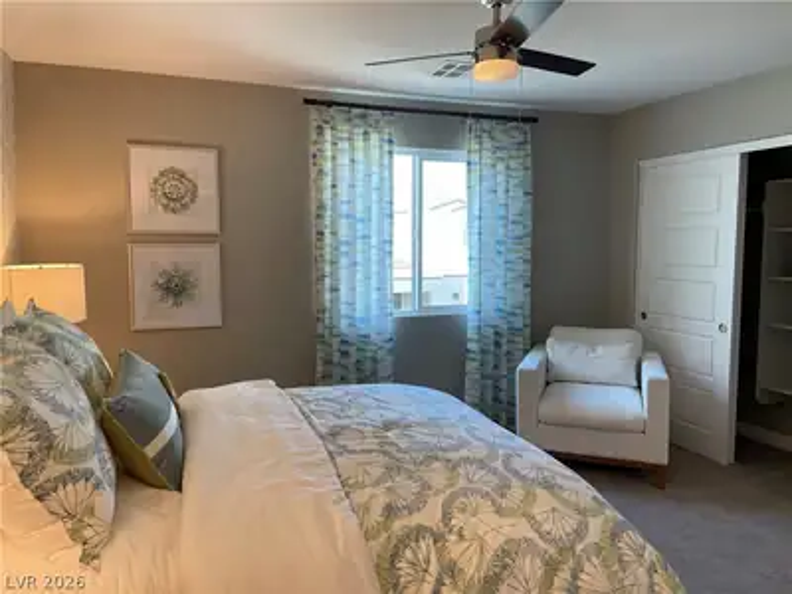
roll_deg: +0.2
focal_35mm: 26
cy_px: 297
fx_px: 595
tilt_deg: -4.6
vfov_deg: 53.1
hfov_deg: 67.3
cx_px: 396
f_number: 1.6
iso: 100
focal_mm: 4.2
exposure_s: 1/120
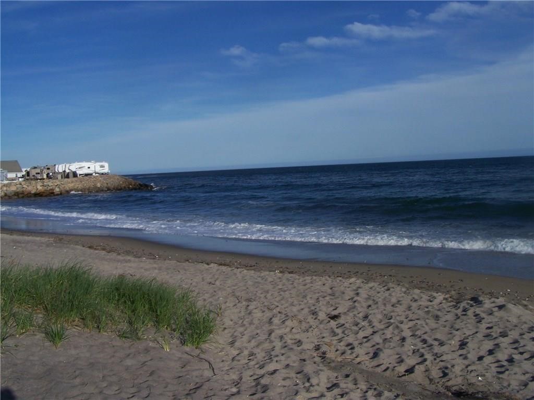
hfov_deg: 49.0
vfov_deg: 37.7
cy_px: 200
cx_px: 267
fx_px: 586
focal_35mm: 38
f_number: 5.6
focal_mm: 6.3
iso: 64
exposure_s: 1/640
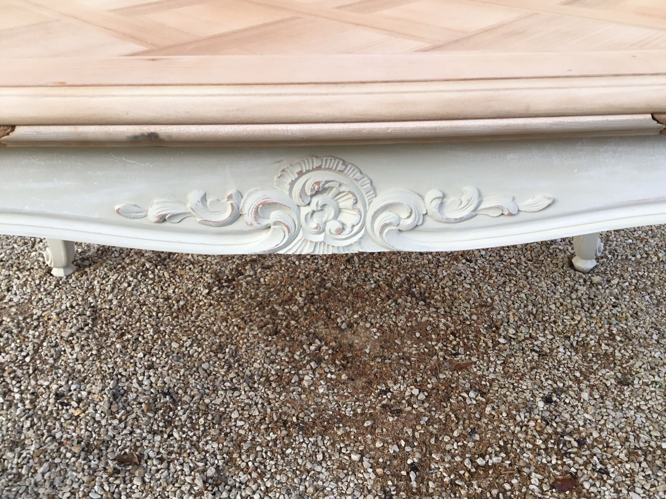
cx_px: 333
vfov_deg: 45.4
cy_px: 250
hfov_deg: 58.4
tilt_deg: -30.8
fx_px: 596
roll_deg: +1.6
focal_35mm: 31
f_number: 2.4
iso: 25
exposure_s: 1/100
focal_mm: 3.3
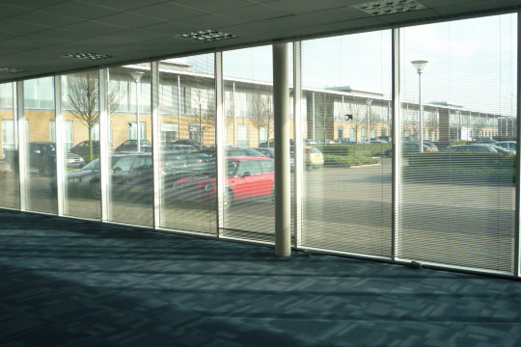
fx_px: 535
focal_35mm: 37
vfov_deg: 35.9
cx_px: 271
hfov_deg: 51.9
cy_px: 169
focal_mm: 5.2
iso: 100
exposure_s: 1/200
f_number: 4
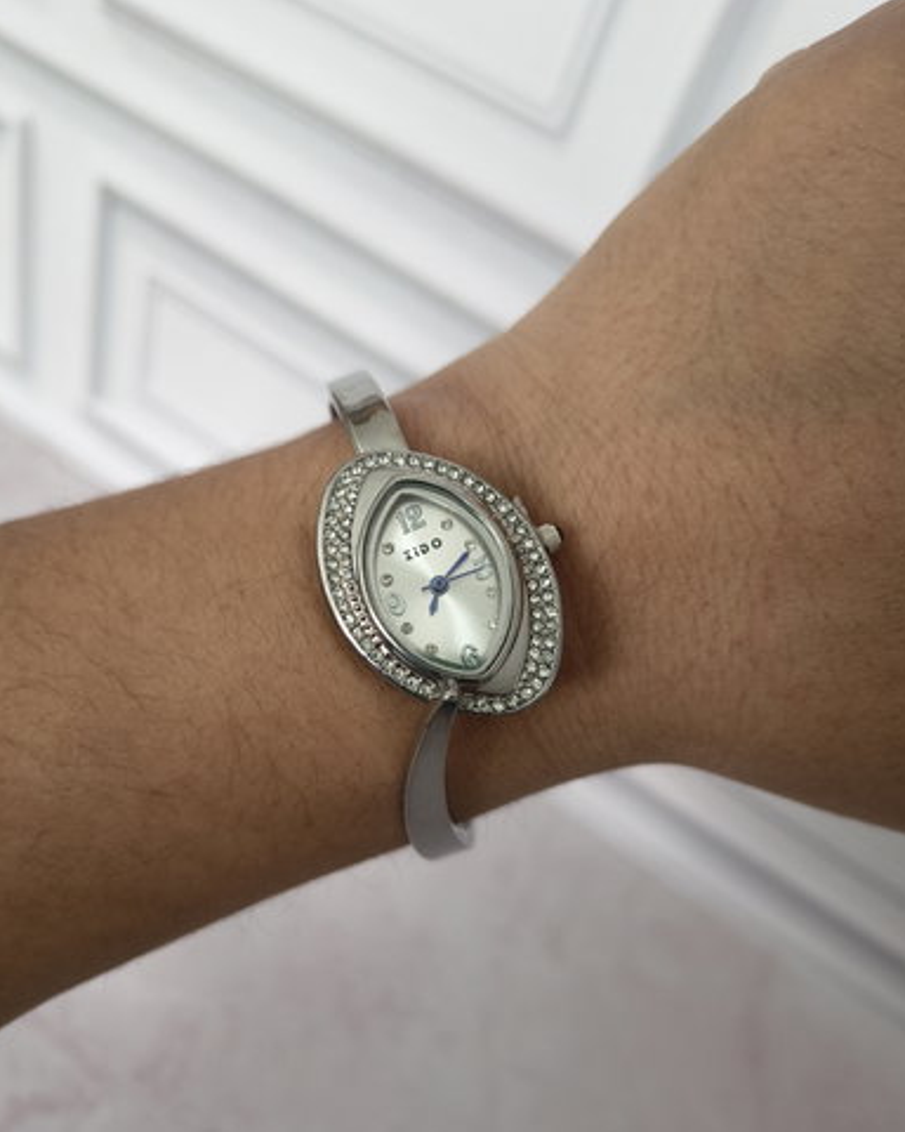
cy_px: 603
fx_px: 870
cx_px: 448
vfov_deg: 66.0
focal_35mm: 26
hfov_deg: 54.9
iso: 213
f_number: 1.8
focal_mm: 5.56
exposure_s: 1/100
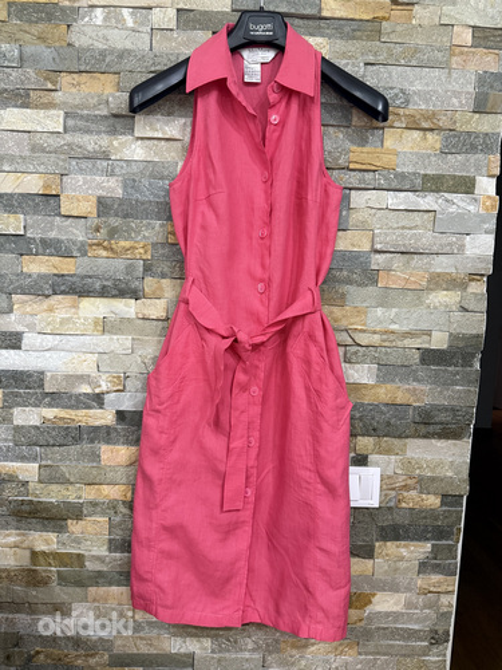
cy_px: 335
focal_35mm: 24
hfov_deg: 56.8
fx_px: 464
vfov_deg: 71.6
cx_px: 251
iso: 320
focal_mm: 6.76
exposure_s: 1/50
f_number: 1.78
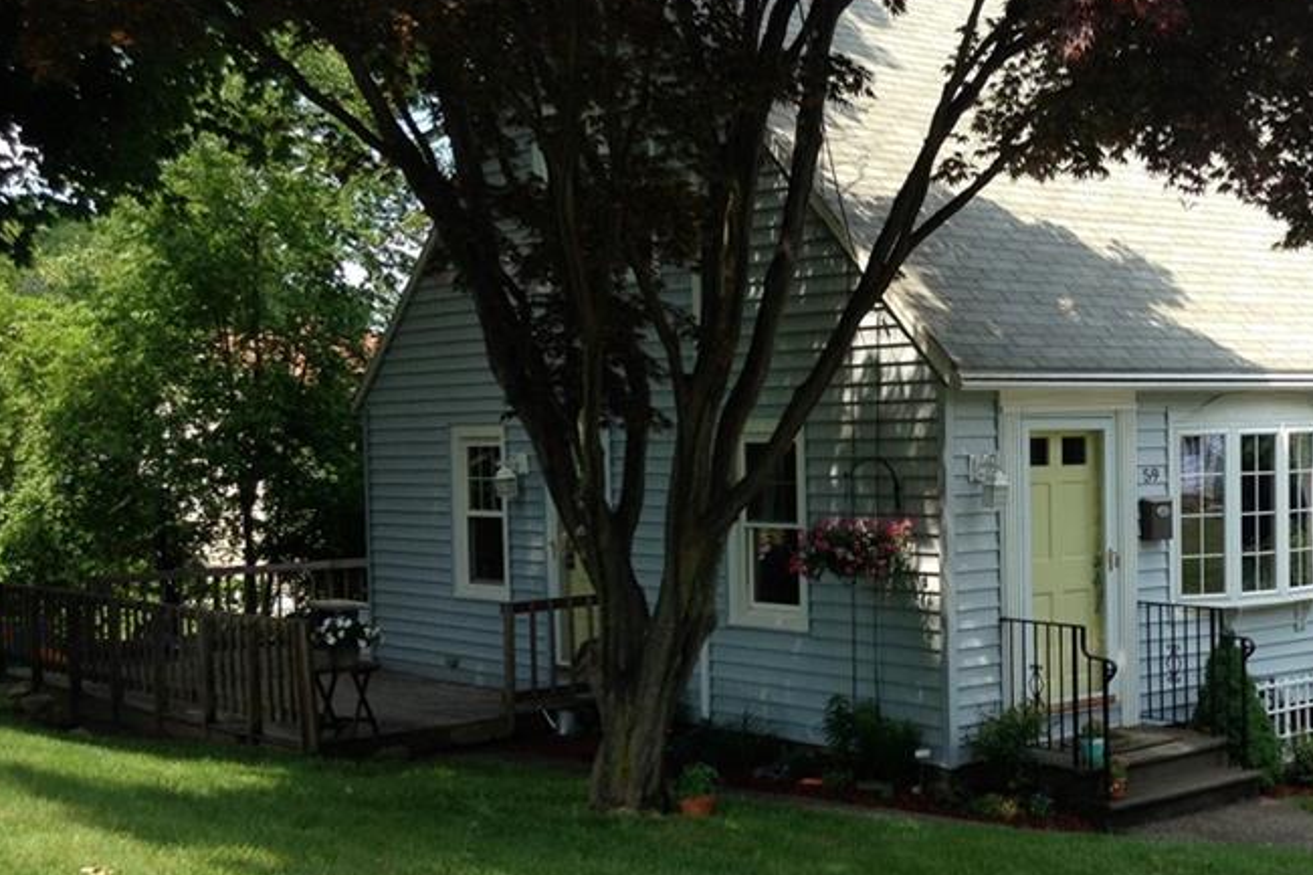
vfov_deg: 25.0
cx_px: 919
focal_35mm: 54
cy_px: 515
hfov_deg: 36.3
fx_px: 1969
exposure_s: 1/475
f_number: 2.4
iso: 32
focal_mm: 3.3
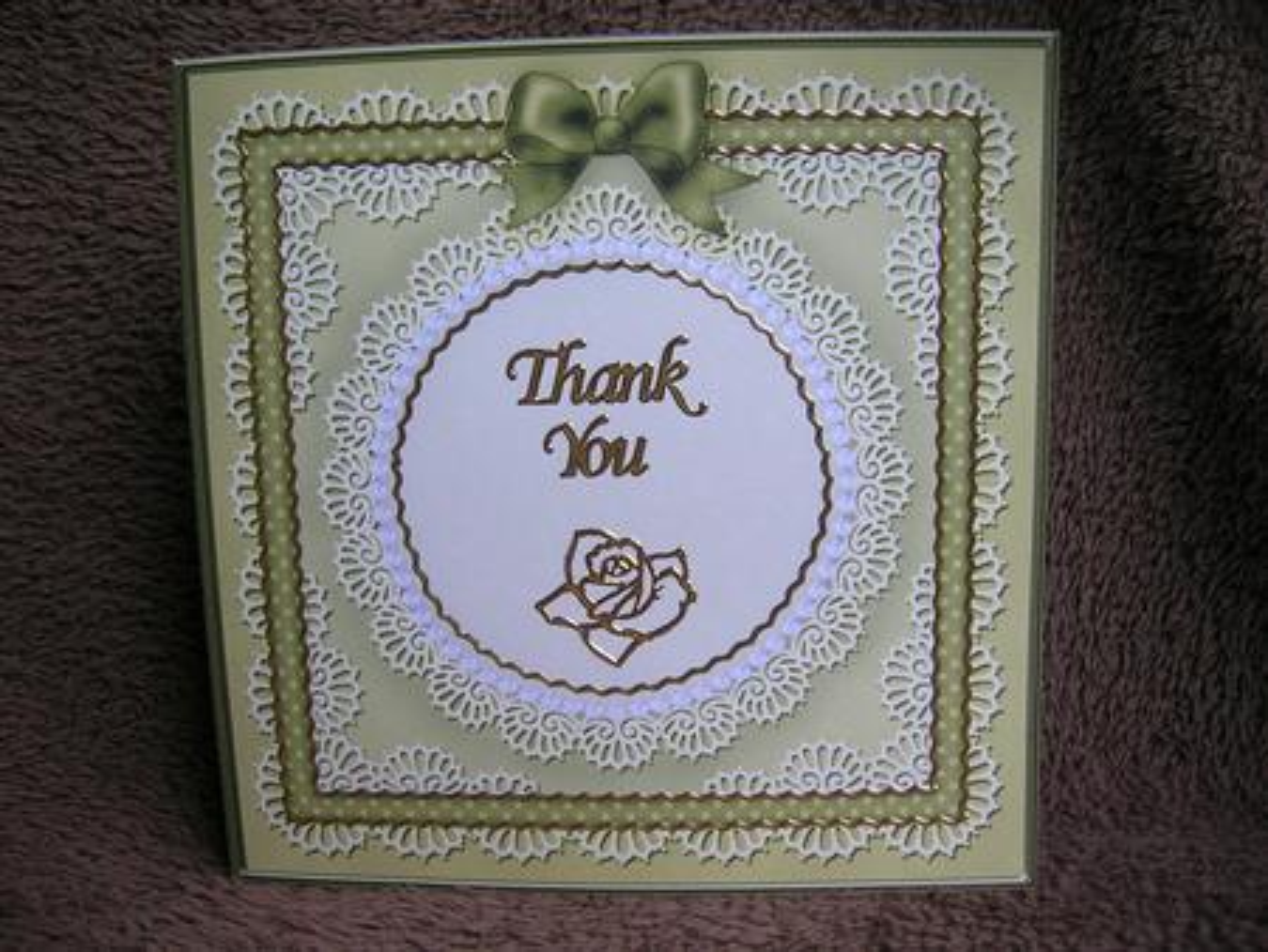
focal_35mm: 35
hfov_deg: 52.6
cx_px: 634
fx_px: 1283
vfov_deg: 40.7
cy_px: 476
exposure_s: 1/95
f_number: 2.8
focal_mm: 5.4
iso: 50
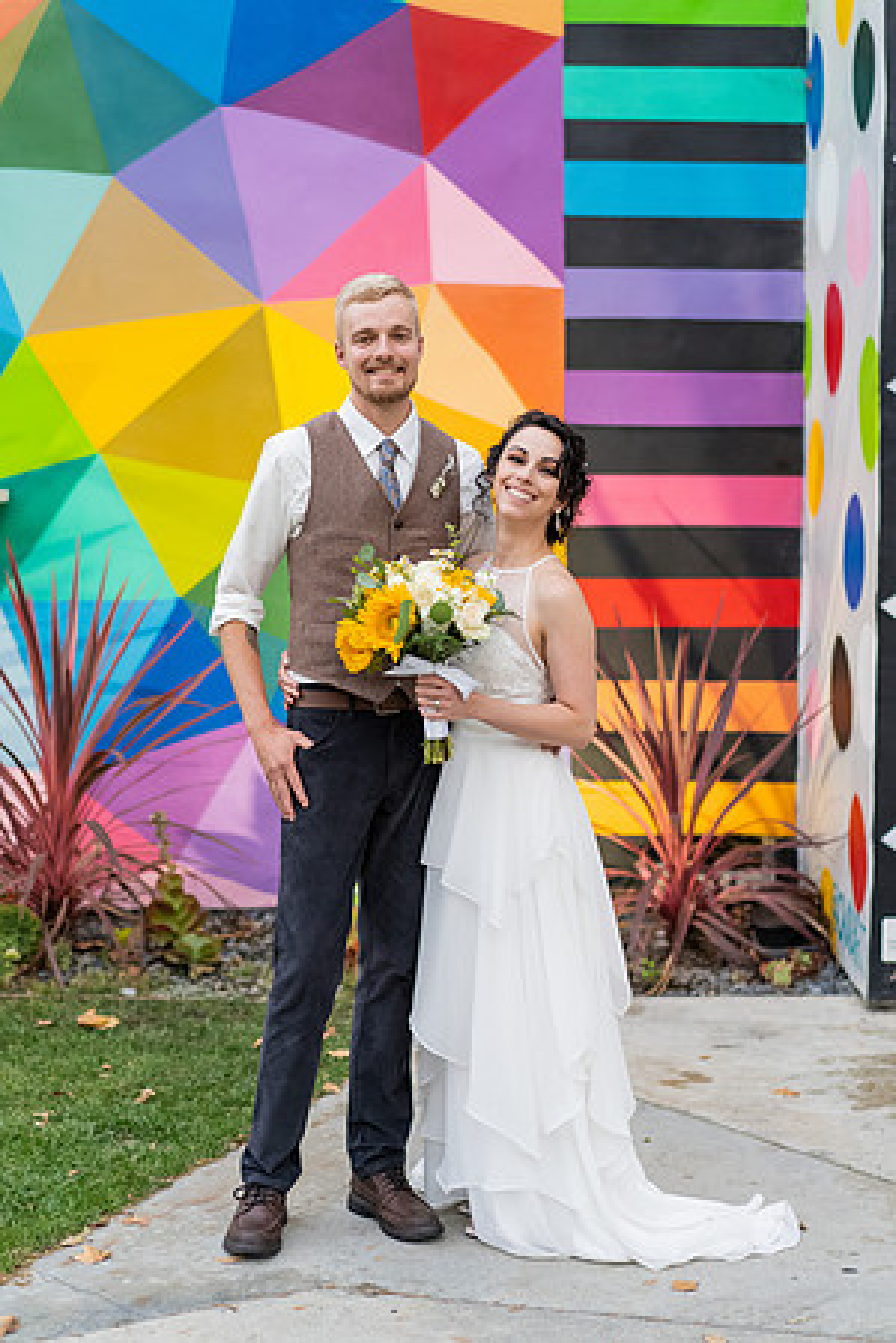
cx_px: 448
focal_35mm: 55
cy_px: 672
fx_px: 2053
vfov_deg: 36.2
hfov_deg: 24.6
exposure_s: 1/200
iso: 500
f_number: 2.2
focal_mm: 55
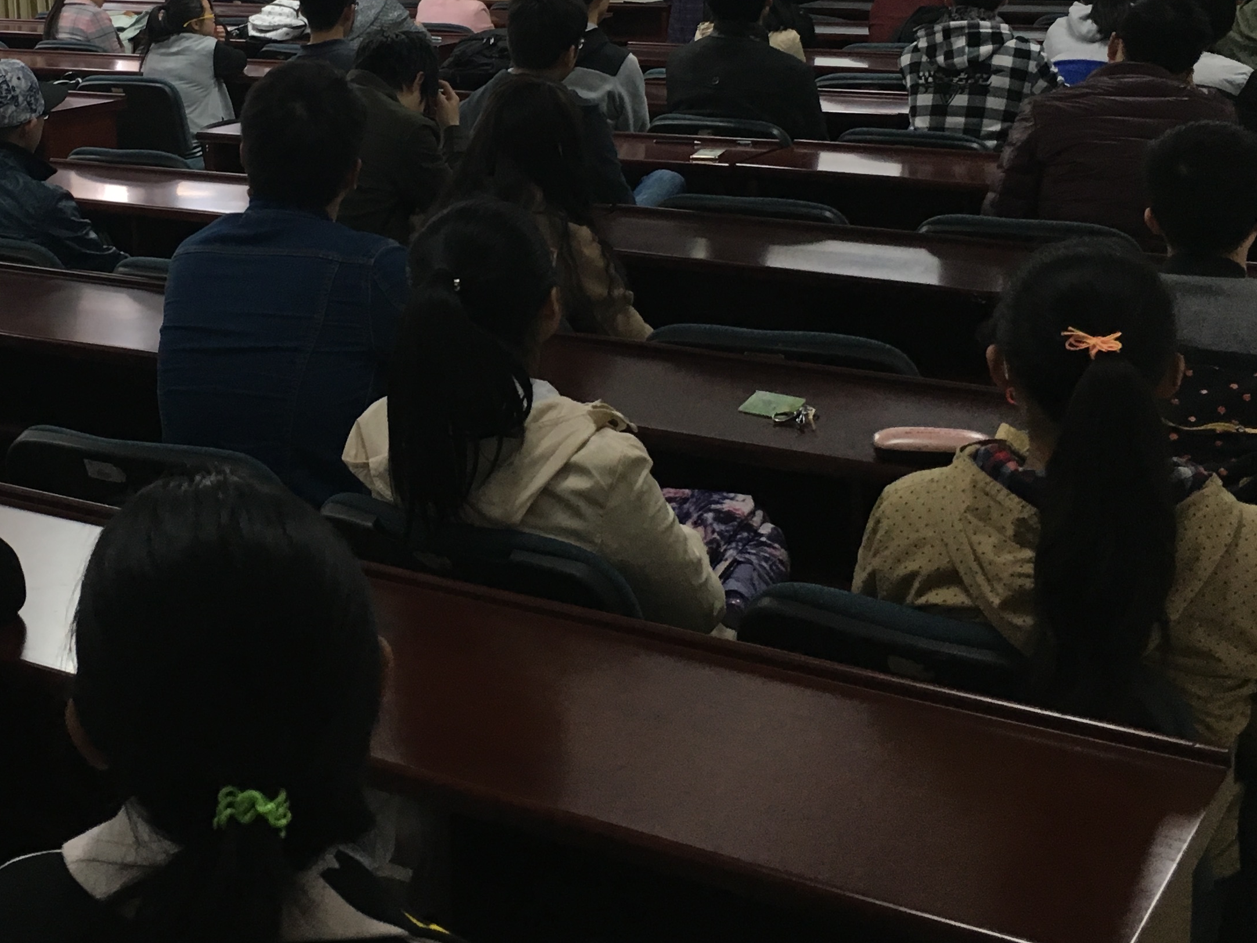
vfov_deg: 26.4
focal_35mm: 54
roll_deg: +1.7
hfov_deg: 35.0
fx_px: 1961
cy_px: 164
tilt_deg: -9.4
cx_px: 366
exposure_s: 1/33
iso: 125
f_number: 2.2
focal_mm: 4.15
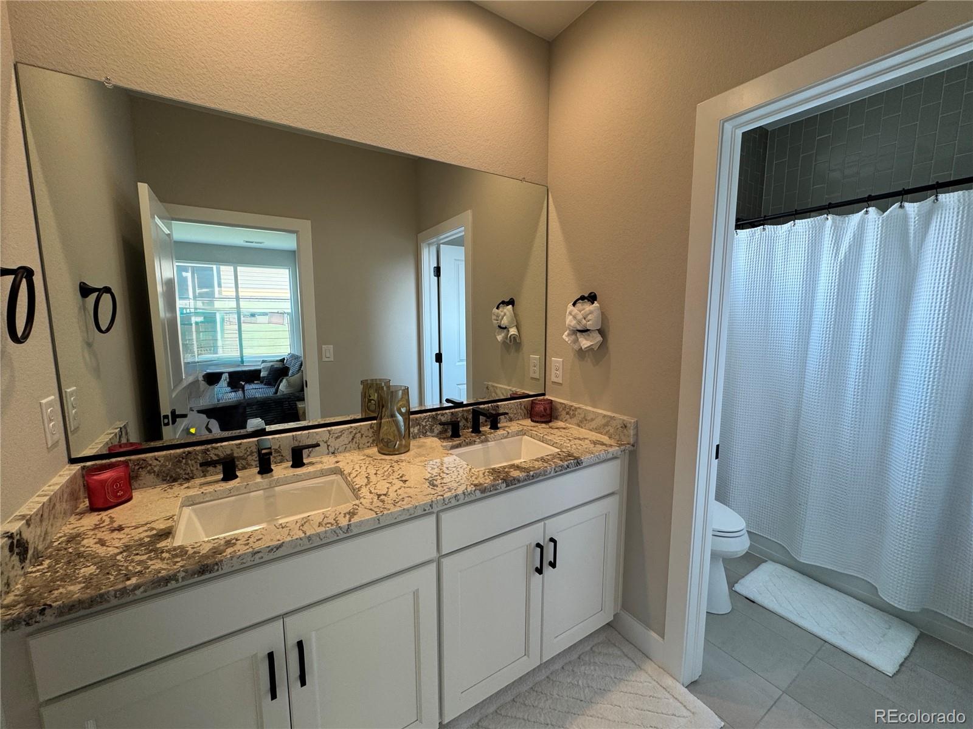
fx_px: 394
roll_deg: +0.2
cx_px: 486
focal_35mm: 14
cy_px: 364
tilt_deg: -7.4
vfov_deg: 85.7
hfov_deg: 102.1
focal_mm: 2.22
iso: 100
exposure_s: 1/120
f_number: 2.2
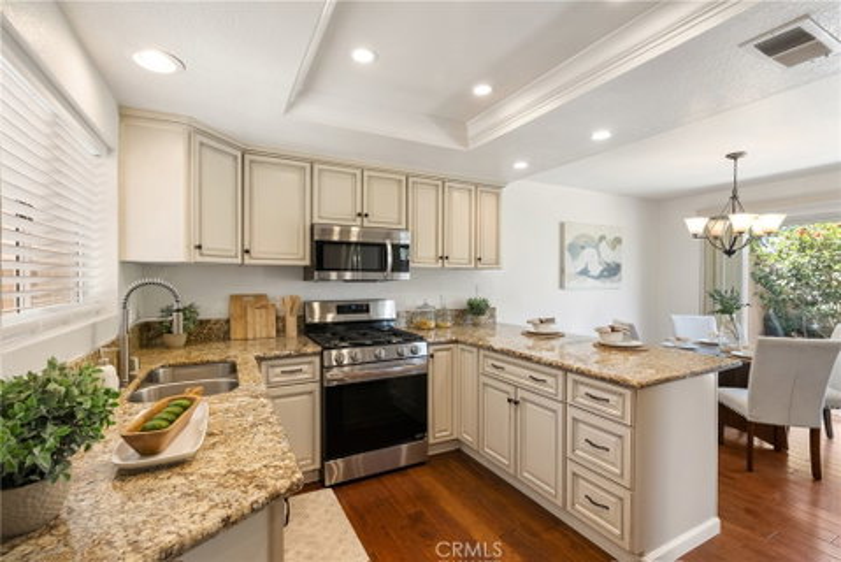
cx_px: 420
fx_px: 374
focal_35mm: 16
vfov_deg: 73.8
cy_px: 281
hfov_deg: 96.7
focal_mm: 16
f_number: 9
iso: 320
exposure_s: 1/25
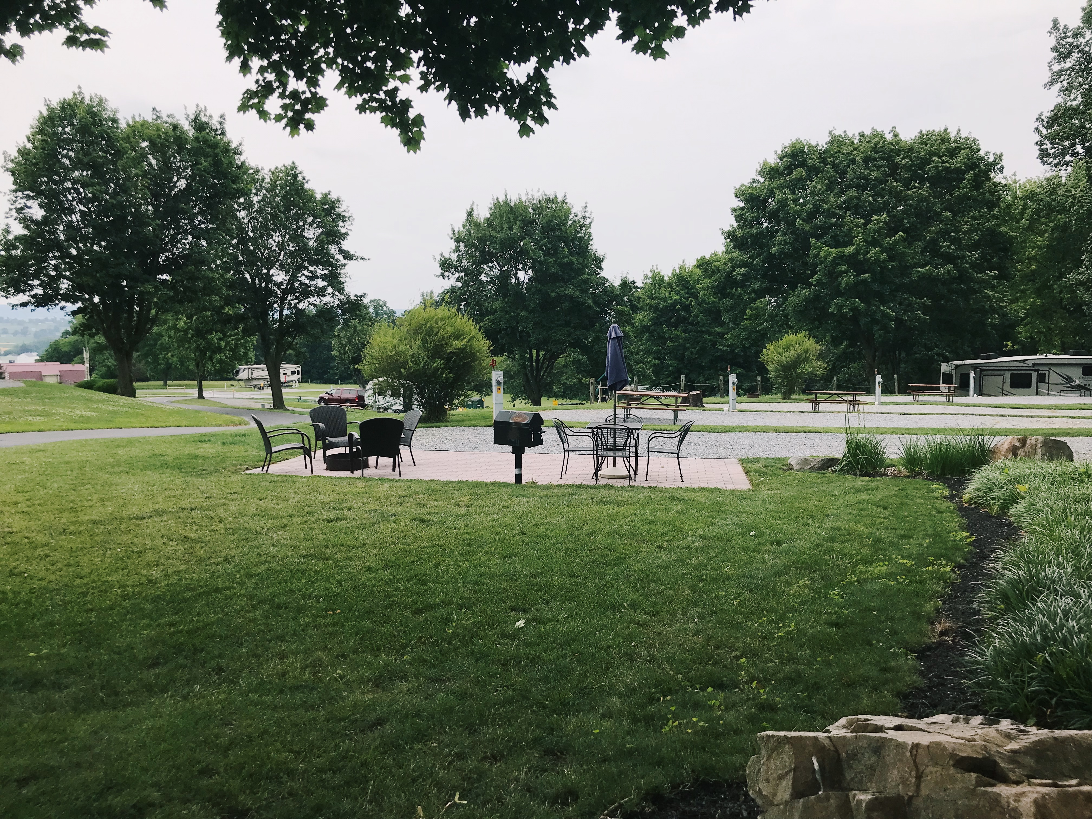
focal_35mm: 28
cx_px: 546
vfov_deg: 49.7
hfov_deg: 63.4
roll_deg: -1.0
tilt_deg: -5.1
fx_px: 883
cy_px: 410
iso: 20
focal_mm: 3.99
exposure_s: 1/2128
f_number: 1.8
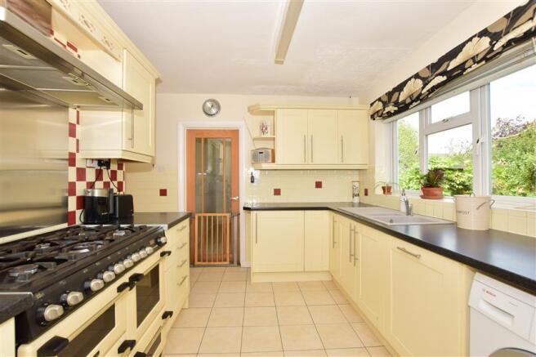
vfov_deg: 77.3
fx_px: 223
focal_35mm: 15
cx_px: 268
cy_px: 178
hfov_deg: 100.4
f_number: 11
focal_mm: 10
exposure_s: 1/200
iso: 400
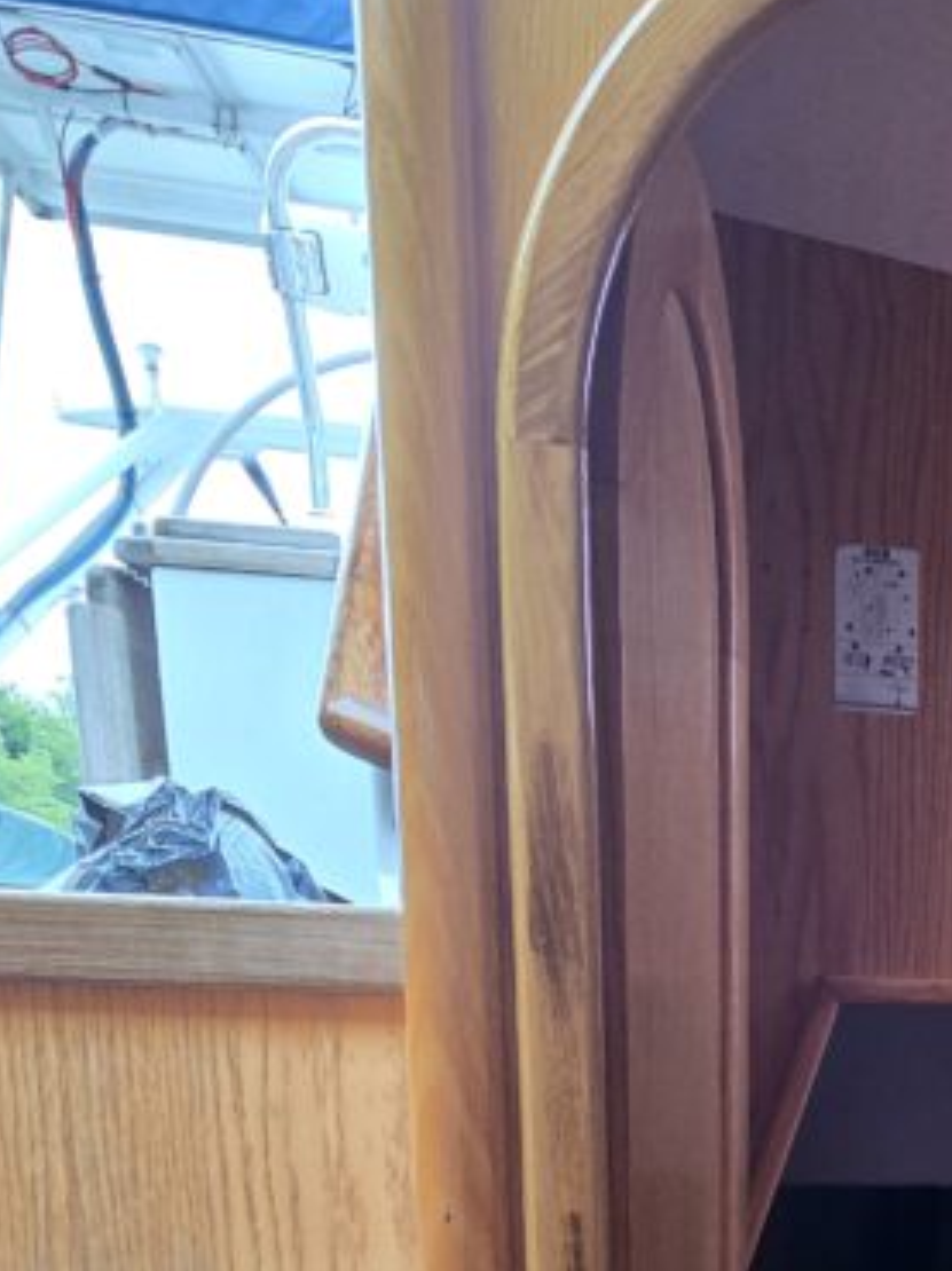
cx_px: 1069
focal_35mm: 36
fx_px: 1322
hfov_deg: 33.9
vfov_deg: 43.8
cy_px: 1278
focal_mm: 2.2
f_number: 2.2
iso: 200
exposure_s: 1/50
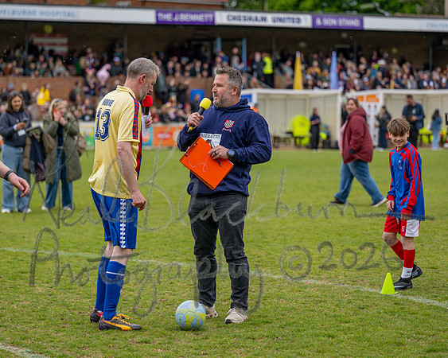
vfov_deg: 13.7
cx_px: 221
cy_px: 179
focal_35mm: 113
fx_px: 1493
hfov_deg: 17.1
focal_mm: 100
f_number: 2.8
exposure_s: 1/1250
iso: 125
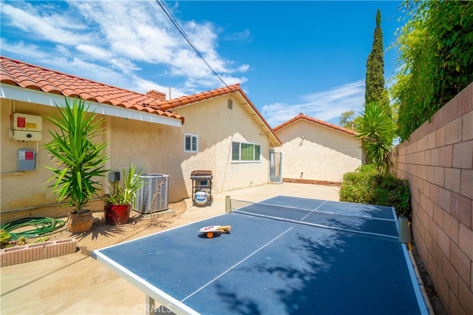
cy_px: 158
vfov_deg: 77.3
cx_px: 236
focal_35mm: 15
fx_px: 197
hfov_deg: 100.4
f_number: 6.3
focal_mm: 10
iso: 100
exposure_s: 1/400
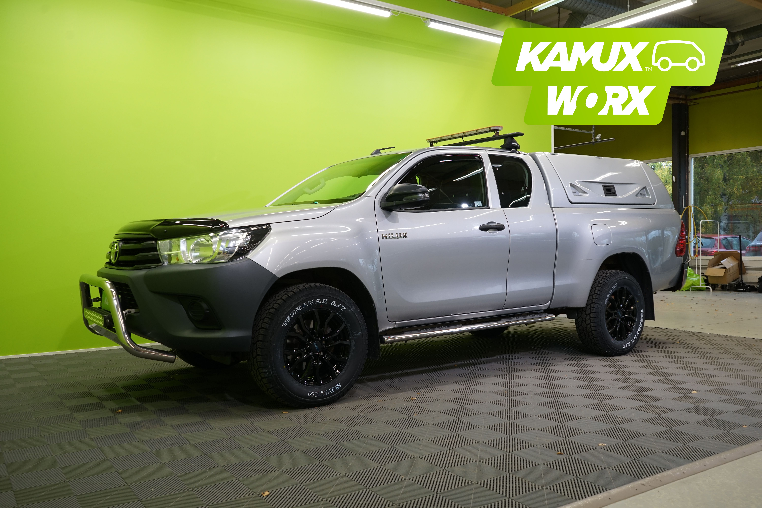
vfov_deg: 43.6
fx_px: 635
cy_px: 254
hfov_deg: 61.9
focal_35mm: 30
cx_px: 381
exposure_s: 1/30
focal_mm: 30
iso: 640
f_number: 6.3
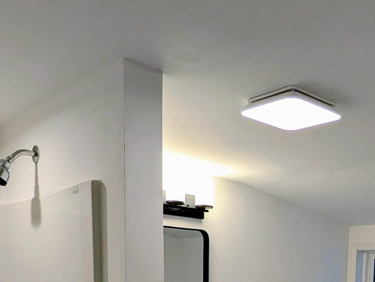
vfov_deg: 28.5
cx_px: 269
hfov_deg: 42.8
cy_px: 352
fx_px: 466
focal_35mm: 43
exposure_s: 1/120
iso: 47
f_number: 2.2
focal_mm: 2.35
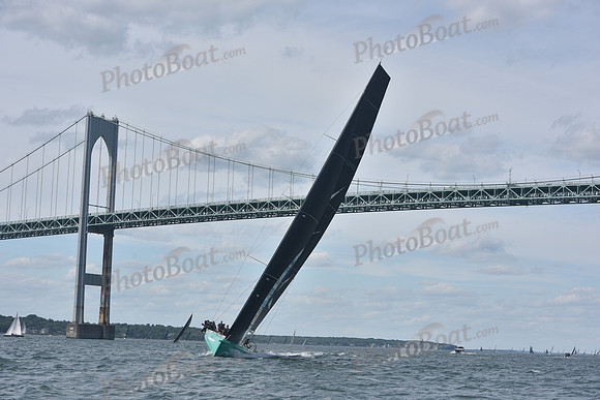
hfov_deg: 28.8
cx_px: 300
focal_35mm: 70
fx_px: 1167
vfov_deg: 19.5
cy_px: 200
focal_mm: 70
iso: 320
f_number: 8
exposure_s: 1/800
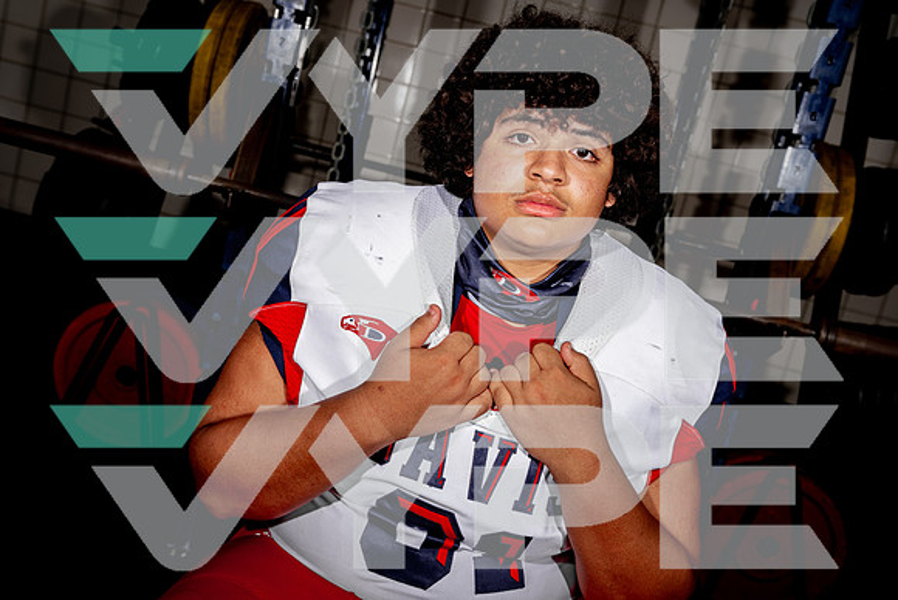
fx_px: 973
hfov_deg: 49.5
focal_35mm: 39
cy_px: 300
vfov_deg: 34.2
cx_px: 449
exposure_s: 1/125
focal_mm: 39
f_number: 6.3
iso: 100
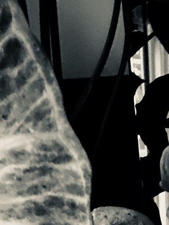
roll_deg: +2.6
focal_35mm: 98
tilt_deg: -20.5
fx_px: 638
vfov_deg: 17.2
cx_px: 249
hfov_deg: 14.2
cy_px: 376
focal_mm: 4.15
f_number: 2.2
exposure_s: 1/4
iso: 100
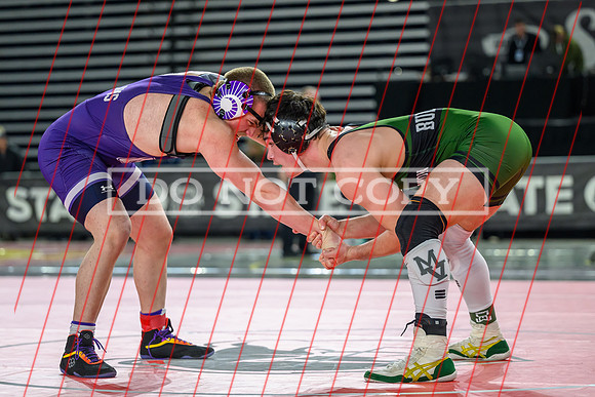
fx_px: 1945
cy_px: 161
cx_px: 307
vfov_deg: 11.7
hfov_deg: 17.4
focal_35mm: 118
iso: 3200
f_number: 2.8
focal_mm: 99
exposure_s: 1/800
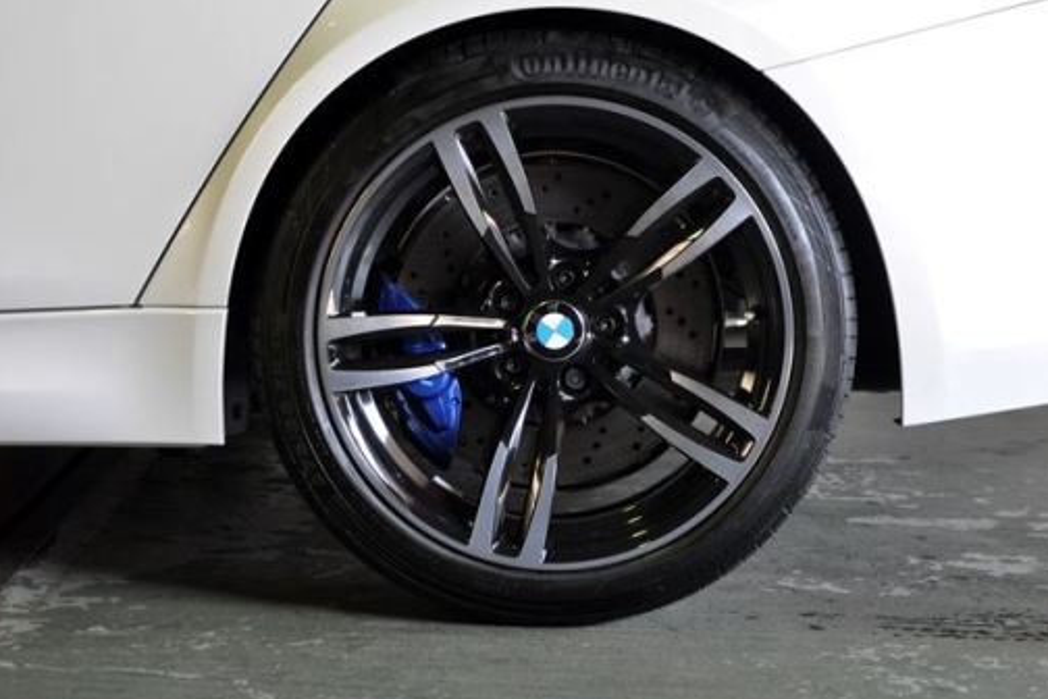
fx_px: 2940
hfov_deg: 20.2
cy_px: 336
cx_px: 555
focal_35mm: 101
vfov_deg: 13.6
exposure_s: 1/125
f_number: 5.6
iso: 1100
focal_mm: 58
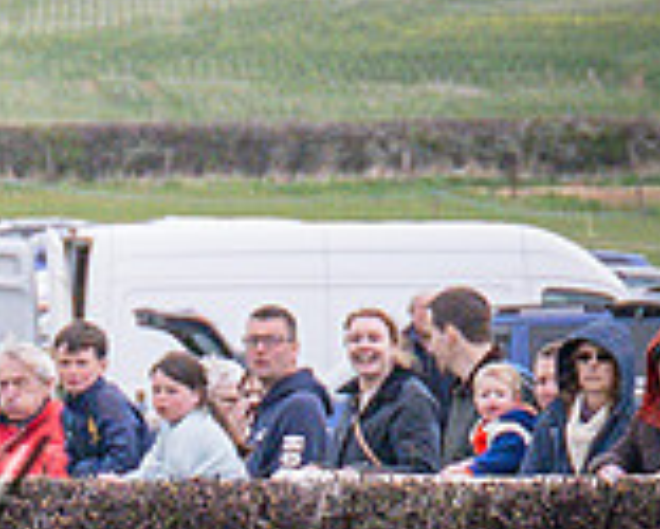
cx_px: 140
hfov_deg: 2.0
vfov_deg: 1.6
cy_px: 610
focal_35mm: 953
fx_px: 18627
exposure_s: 1/1250
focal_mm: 98
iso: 1600
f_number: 5
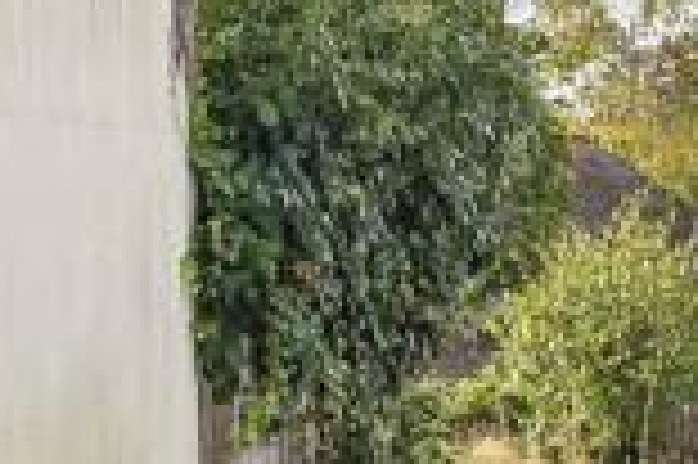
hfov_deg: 9.8
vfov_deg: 6.7
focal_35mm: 205
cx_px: -347
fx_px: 3970
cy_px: 70
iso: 640
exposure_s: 1/320
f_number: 8
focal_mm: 31
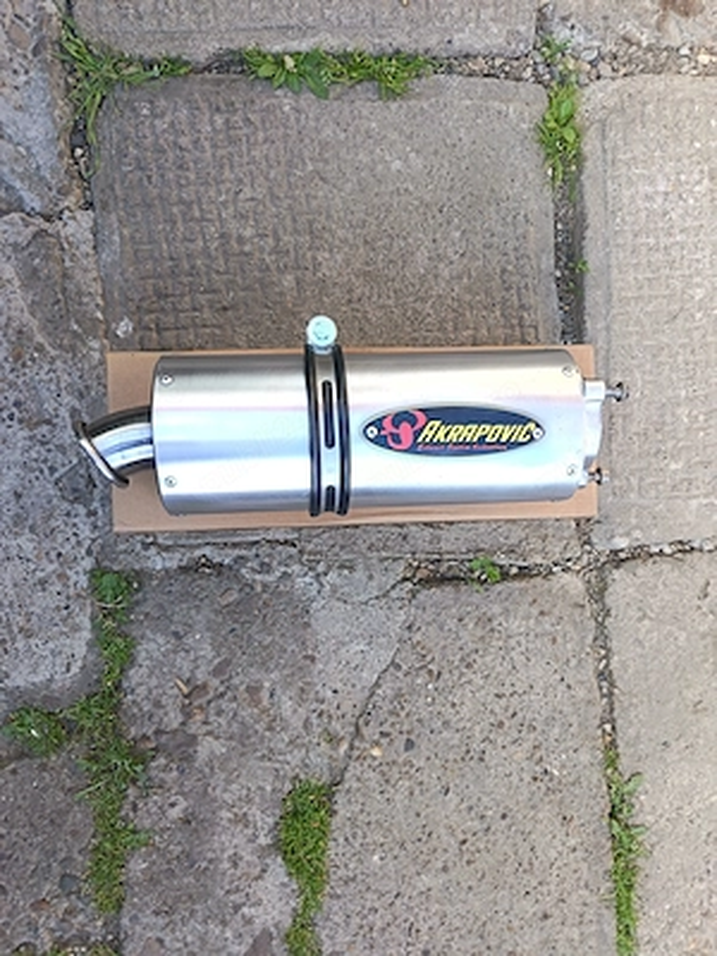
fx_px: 663
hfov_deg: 56.8
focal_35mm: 24
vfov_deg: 71.6
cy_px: 478
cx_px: 358
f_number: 1.75
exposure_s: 1/100
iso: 164
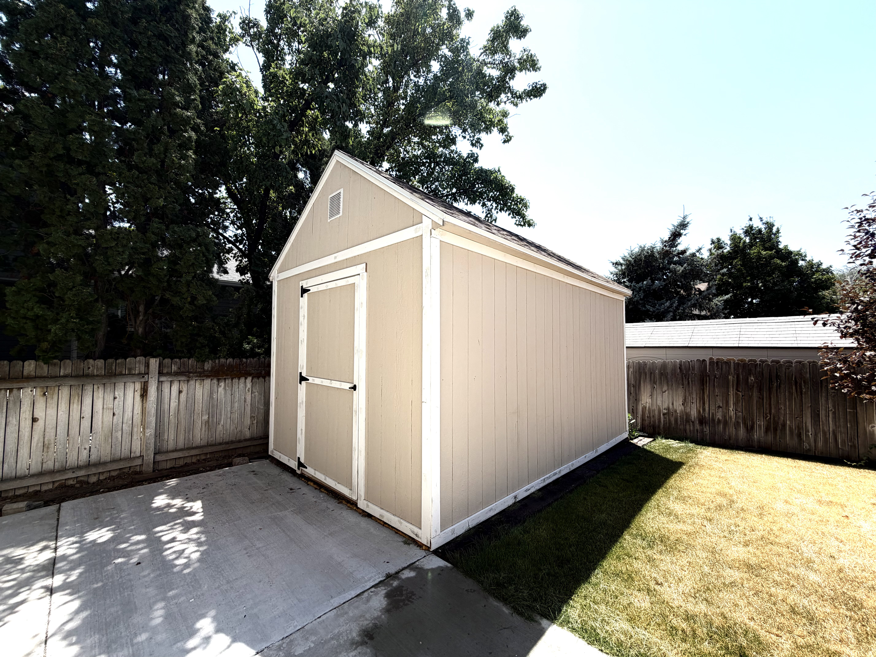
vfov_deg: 85.7
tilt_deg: +6.0
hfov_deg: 102.1
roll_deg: +0.9
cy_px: 328
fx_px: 354
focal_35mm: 14
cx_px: 438
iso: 25
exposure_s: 1/770
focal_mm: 2.22
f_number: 2.2
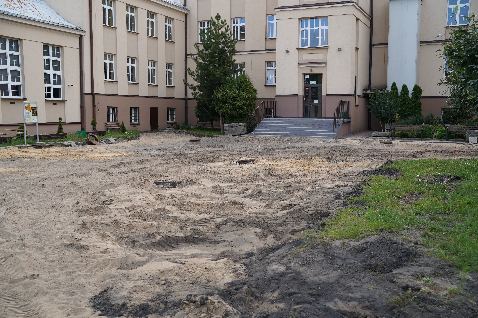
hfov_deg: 54.4
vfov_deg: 37.9
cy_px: 159
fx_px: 465
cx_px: 239
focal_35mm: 35
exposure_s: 1/160
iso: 100
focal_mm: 35
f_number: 4
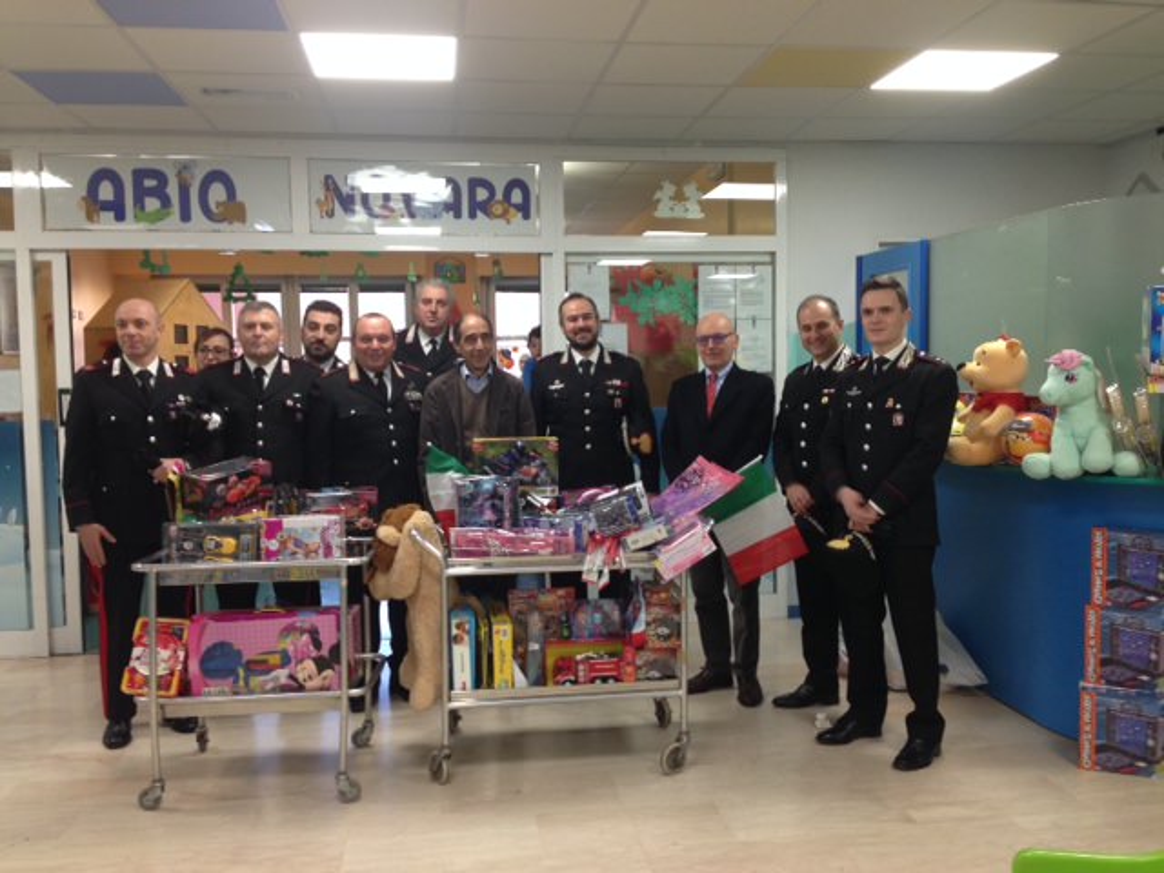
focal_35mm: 33
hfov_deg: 55.4
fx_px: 1110
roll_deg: +0.3
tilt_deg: -3.3
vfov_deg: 42.9
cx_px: 582
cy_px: 436
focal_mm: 4.12
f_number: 2.4
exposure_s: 1/20
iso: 80
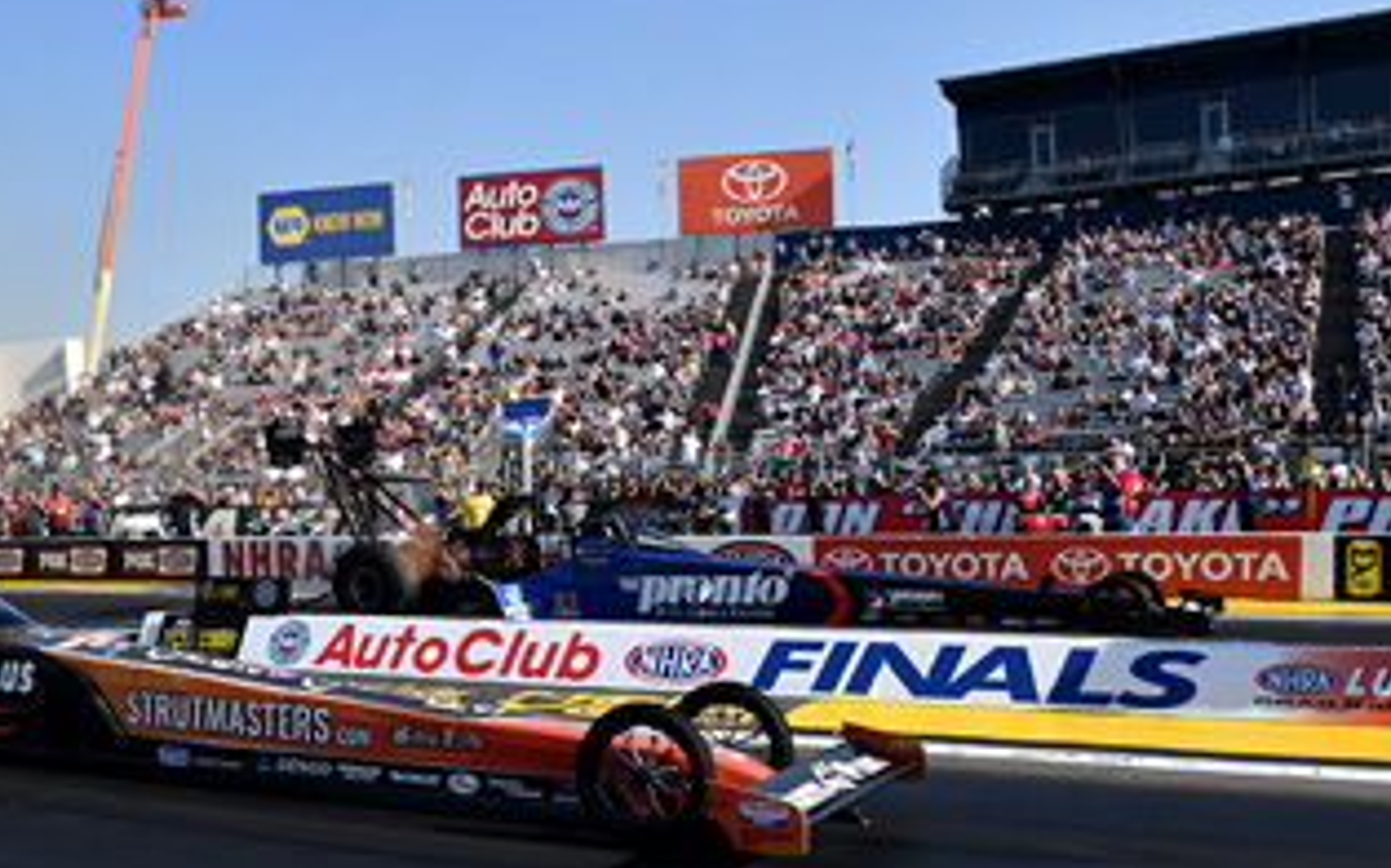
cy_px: 567
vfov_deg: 32.5
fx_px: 1478
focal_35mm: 39
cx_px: 372
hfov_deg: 48.7
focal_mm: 16
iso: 160
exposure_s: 1/1250
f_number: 5.6
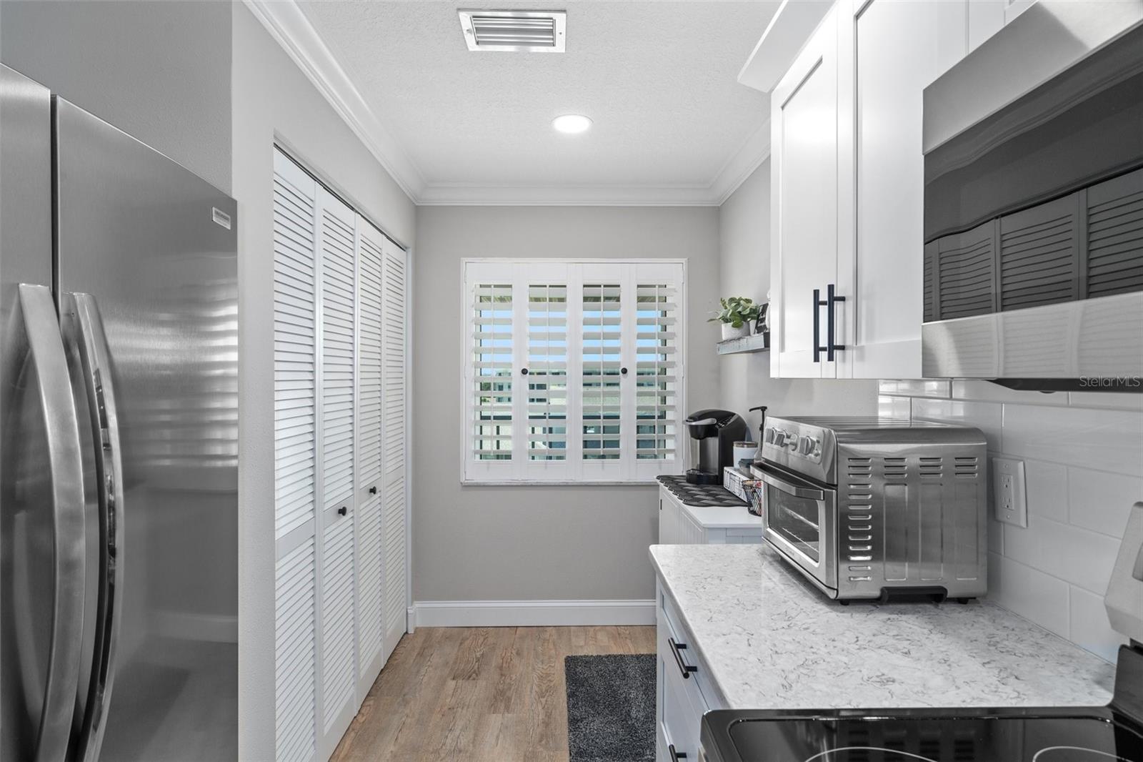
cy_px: 381
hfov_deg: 90.0
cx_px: 572
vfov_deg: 67.4
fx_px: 571
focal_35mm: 18
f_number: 8
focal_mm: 18
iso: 320
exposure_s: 1/10
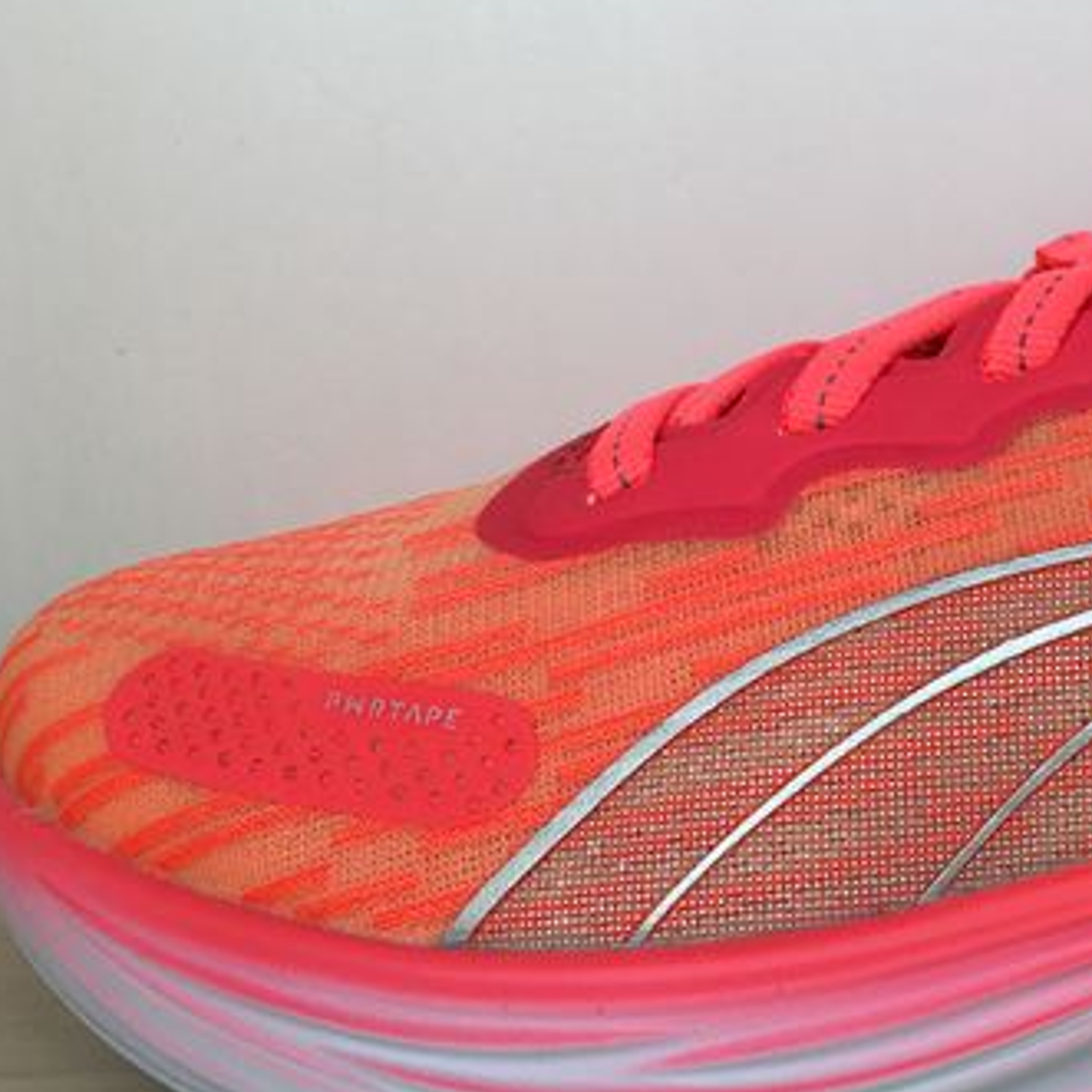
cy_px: 633
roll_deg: +0.2
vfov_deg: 27.7
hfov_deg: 25.4
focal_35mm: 62
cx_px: 1247
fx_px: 2213
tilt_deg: -9.8
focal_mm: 4.15
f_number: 2.2
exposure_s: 1/127
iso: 25
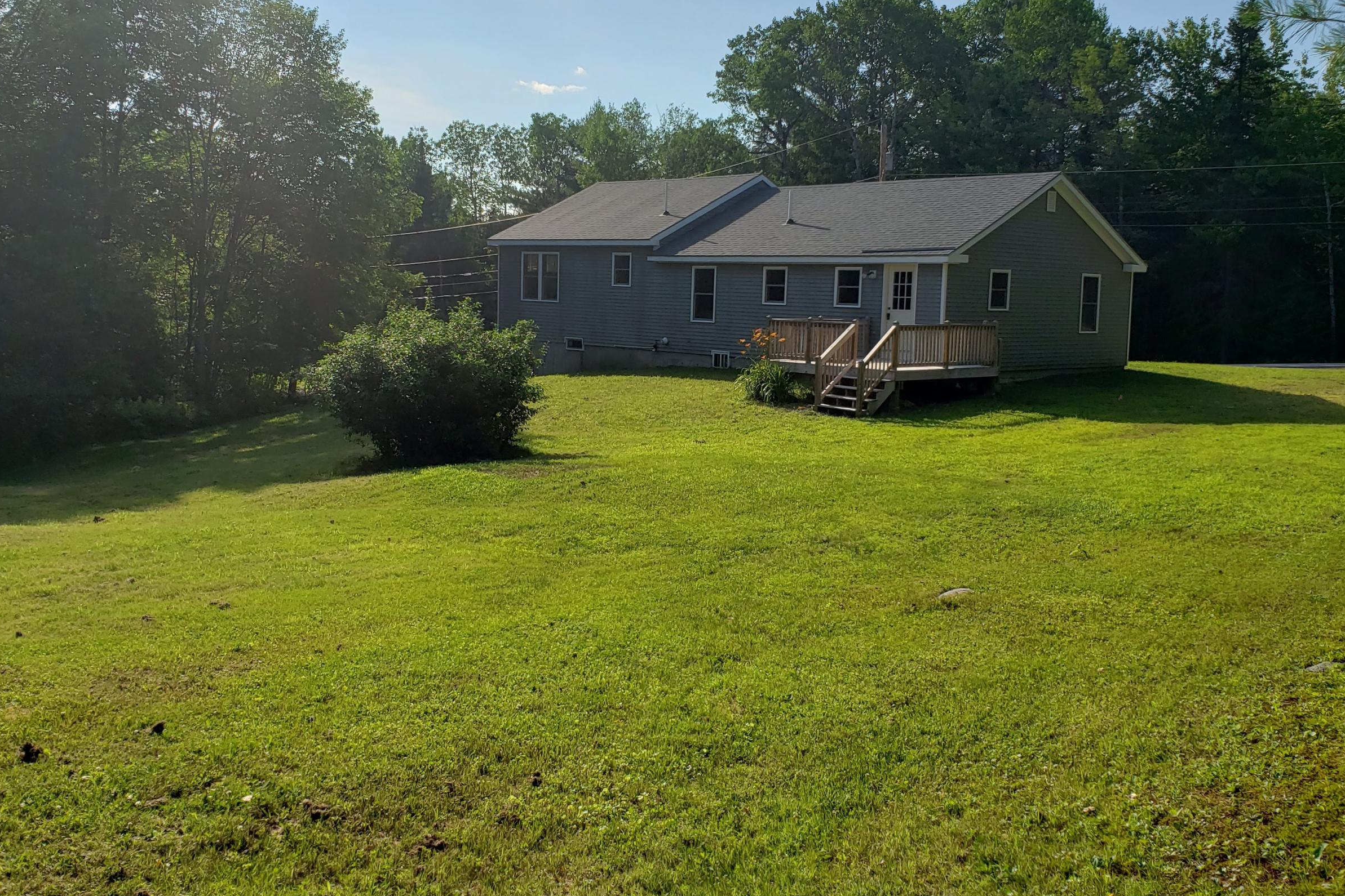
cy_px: 408
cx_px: 669
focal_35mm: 34
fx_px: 1270
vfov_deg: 38.9
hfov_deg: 55.8
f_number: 2.4
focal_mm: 4.3
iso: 50
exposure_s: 1/1967
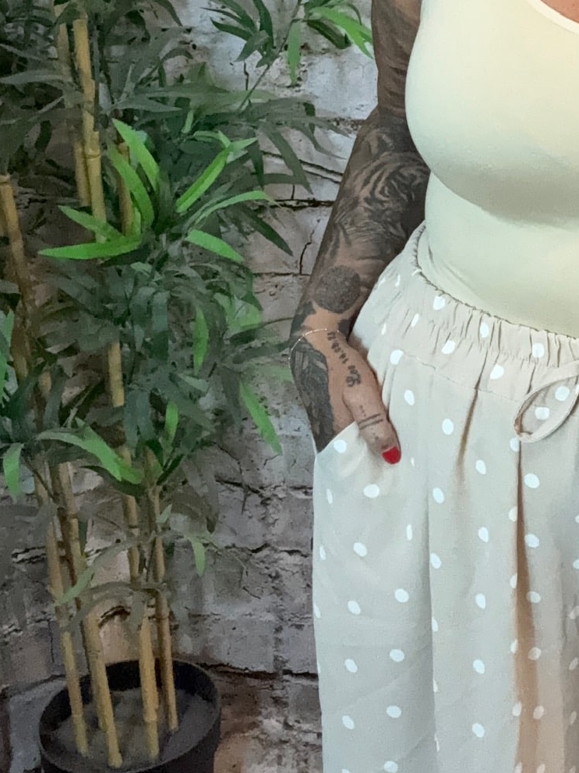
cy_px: 187
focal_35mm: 62
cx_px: 590
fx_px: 1383
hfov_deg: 22.6
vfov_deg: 30.6
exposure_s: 1/50
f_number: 1.9
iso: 250
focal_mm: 2.69
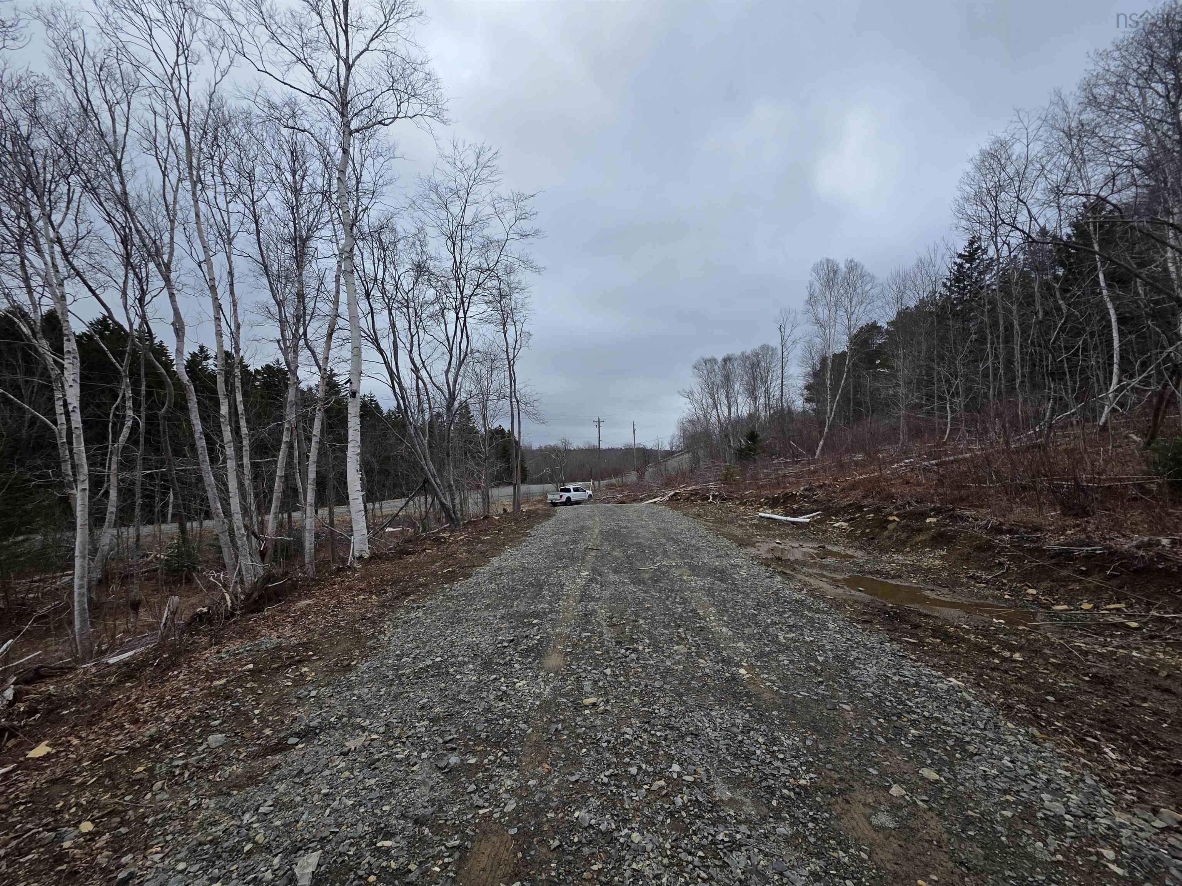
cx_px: 591
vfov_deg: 89.9
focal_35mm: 13
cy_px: 443
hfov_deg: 106.2
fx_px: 444
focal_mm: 2.2
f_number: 1.9
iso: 40
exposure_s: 1/1380
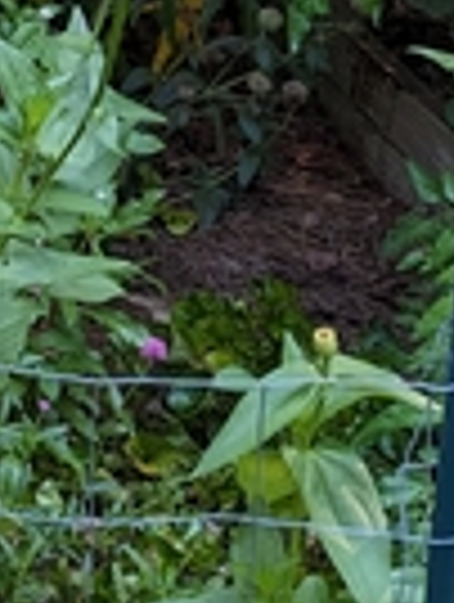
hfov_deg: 10.7
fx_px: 2249
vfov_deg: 14.2
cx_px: -387
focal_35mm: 129
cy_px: -320
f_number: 1.85
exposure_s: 1/211
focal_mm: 6.81
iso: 51
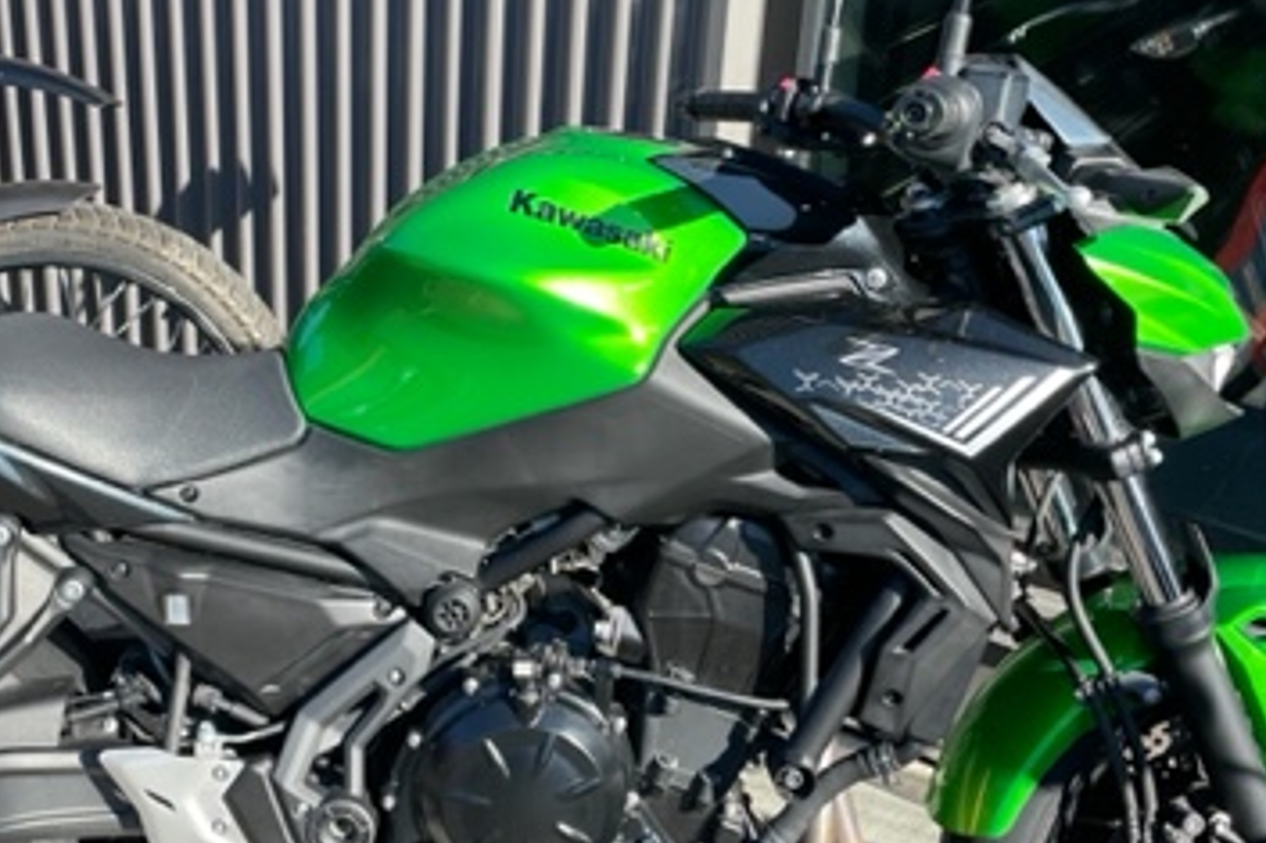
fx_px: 1722
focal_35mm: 49
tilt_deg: -24.0
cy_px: 391
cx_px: 481
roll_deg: -3.4
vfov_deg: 27.5
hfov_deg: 40.1
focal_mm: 4.2
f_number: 1.6
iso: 32
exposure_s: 1/888
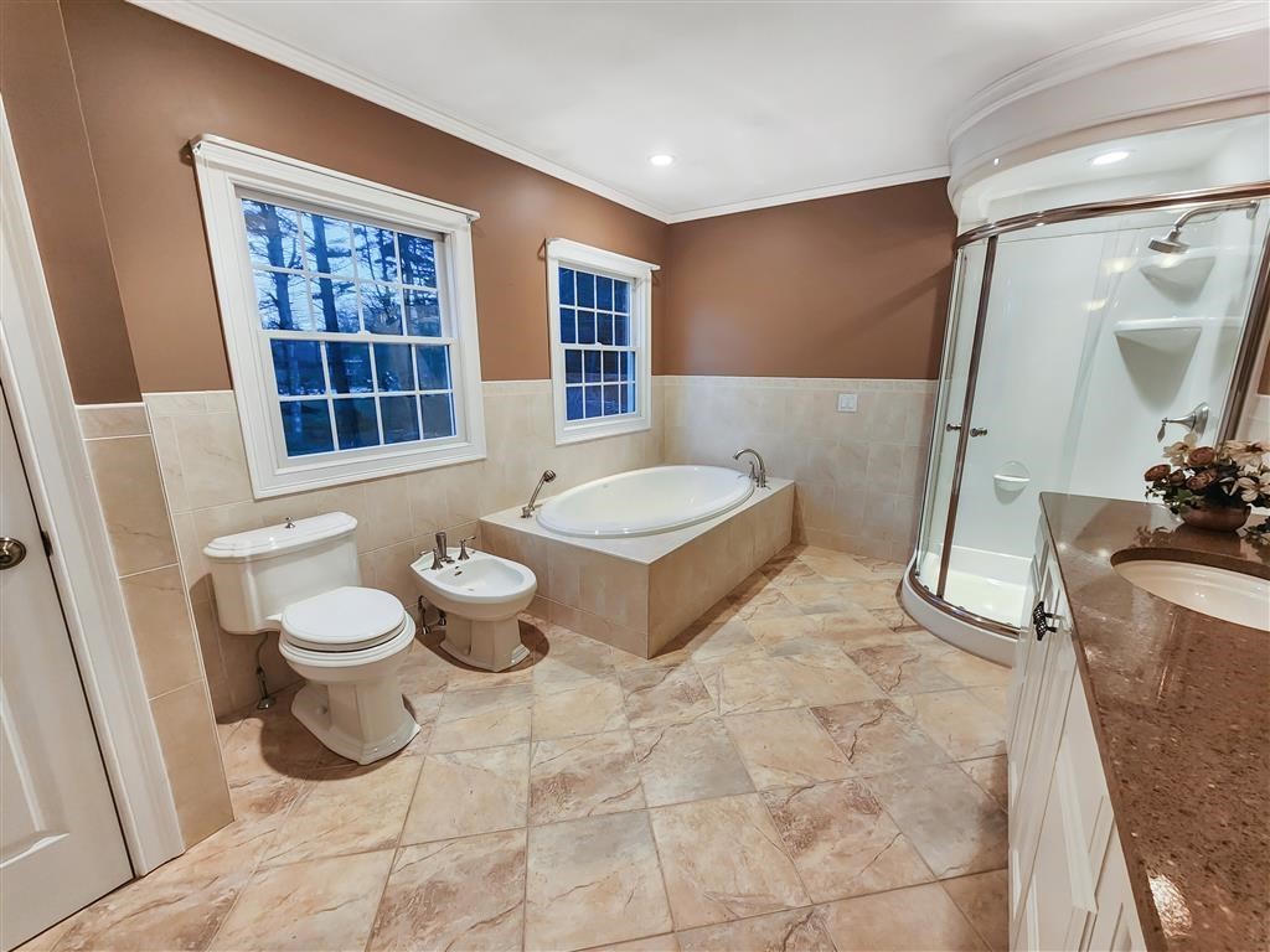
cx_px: 635
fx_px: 477
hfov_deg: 106.2
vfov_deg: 89.9
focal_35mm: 13
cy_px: 476
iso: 320
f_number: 2.2
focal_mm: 2.2
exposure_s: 1/40
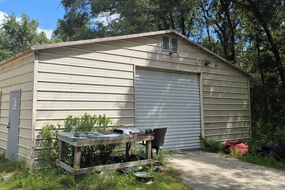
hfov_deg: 52.9
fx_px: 285
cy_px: 79
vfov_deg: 36.8
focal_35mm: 36
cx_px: 119
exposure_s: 1/4237
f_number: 1.7
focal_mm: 6.3
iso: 80
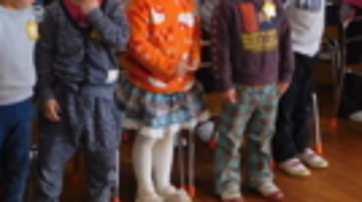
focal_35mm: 114
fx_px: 1093
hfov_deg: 18.8
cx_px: 205
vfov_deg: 10.0
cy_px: -172
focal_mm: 6.2
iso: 140
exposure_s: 1/30
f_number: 3.8
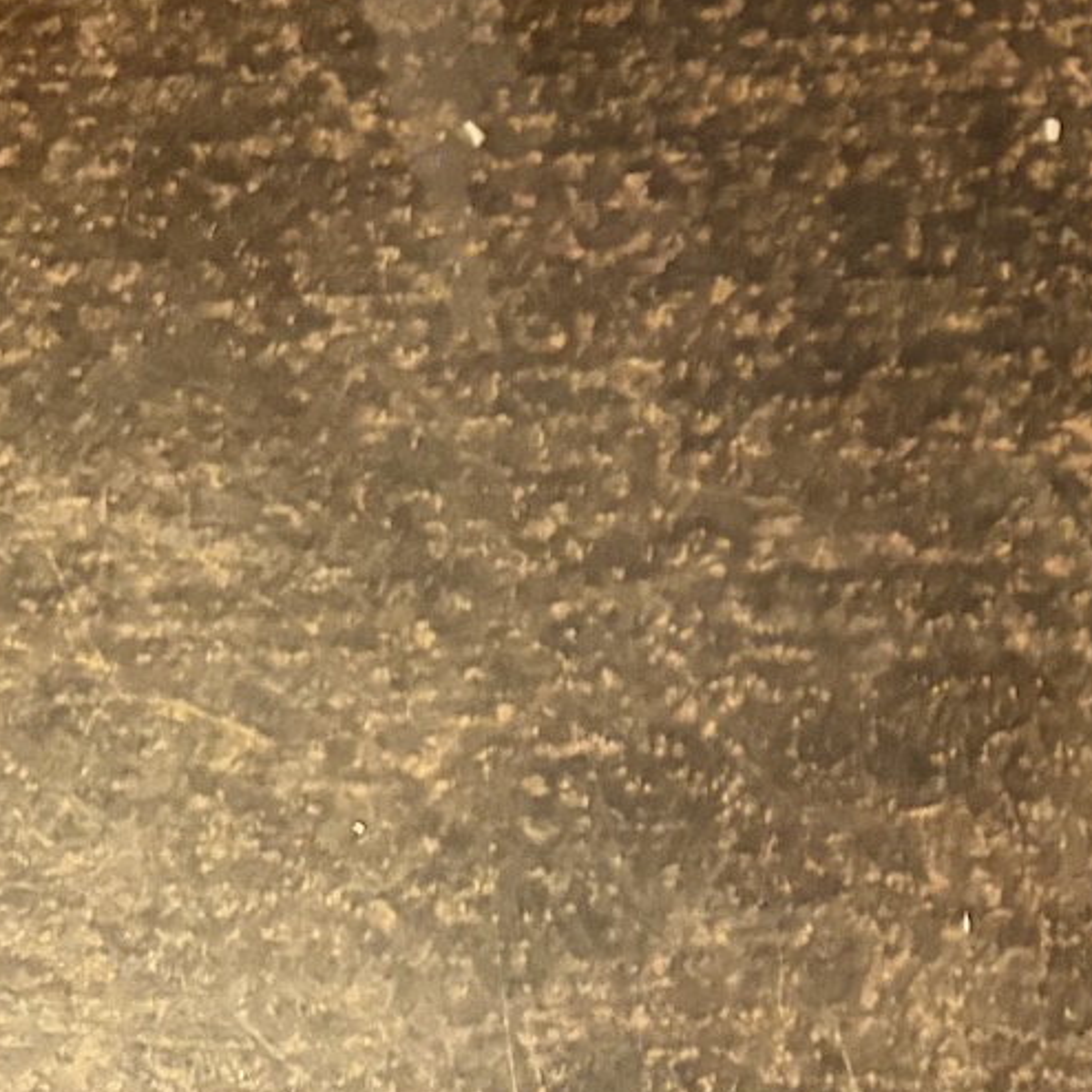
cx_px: 1956
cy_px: -438
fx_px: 3319
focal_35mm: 93
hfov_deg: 15.9
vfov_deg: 17.2
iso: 800
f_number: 1.6
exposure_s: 1/30
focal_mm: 5.96
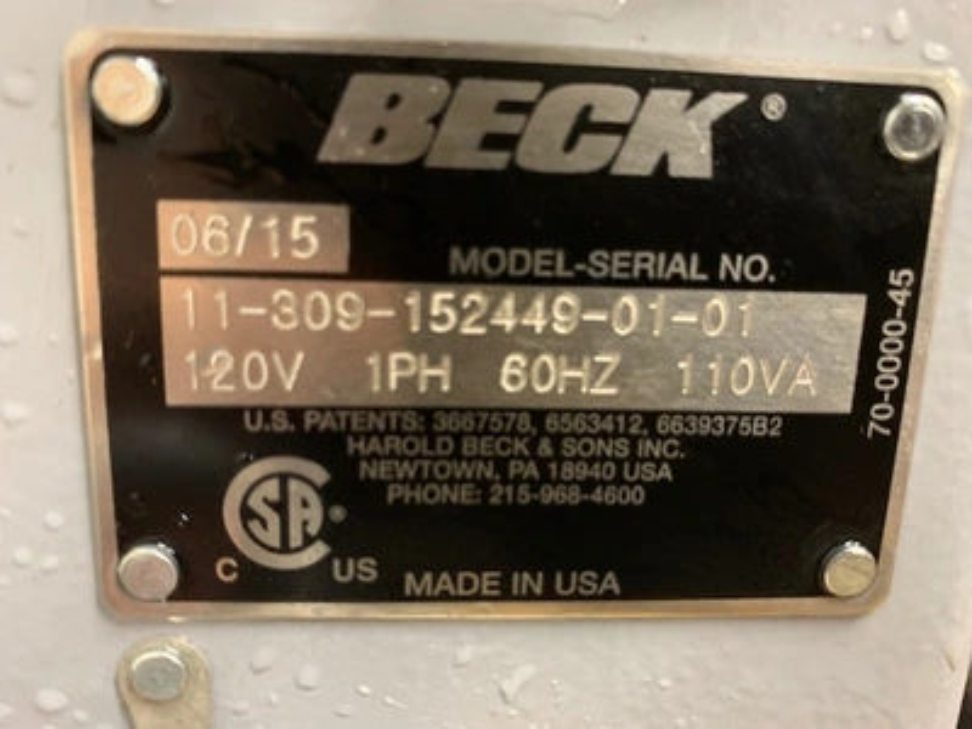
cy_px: 364
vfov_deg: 53.1
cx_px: 486
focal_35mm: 26
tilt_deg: -11.8
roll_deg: -1.8
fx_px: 730
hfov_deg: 67.3
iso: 500
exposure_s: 1/30
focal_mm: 4.25
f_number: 1.8
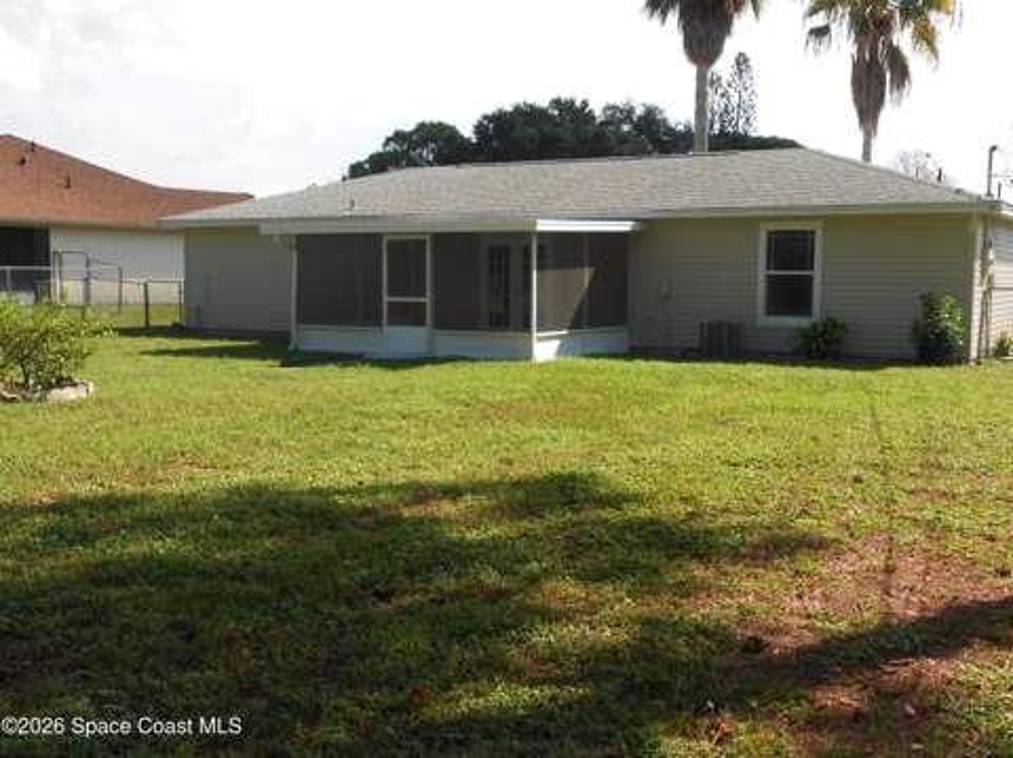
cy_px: 379
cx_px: 506
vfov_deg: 37.7
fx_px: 1111
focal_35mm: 38
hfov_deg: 49.0
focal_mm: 6.8
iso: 80
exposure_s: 1/400
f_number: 4.2
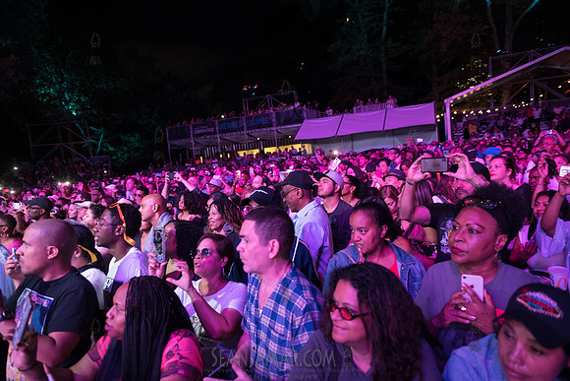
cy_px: 190
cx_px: 285
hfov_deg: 73.7
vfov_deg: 53.2
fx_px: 380
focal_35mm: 24
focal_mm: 24
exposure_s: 1/125
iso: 3200
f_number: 3.2
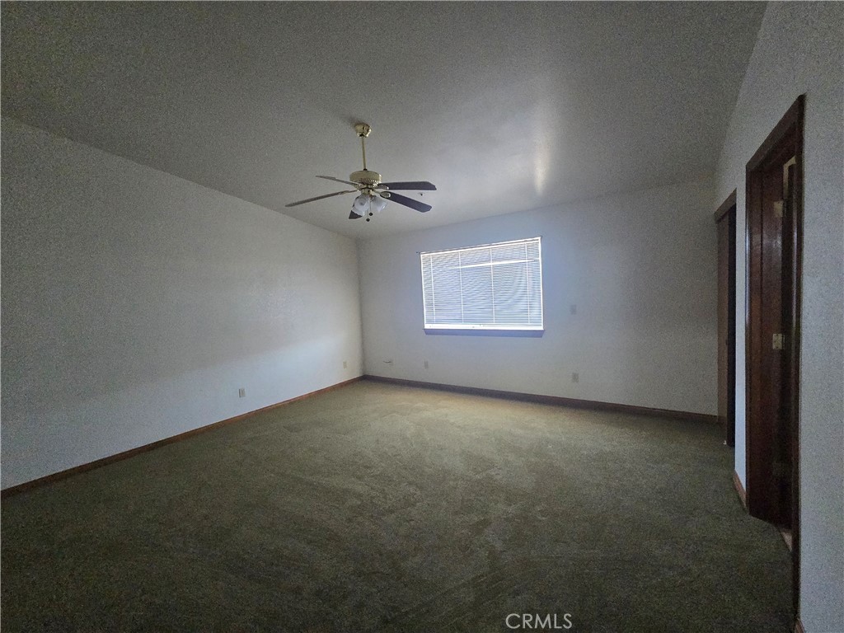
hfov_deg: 106.2
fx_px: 317
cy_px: 316
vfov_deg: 89.9
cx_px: 422
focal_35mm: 13
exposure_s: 1/60
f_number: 2.2
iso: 640
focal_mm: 2.2
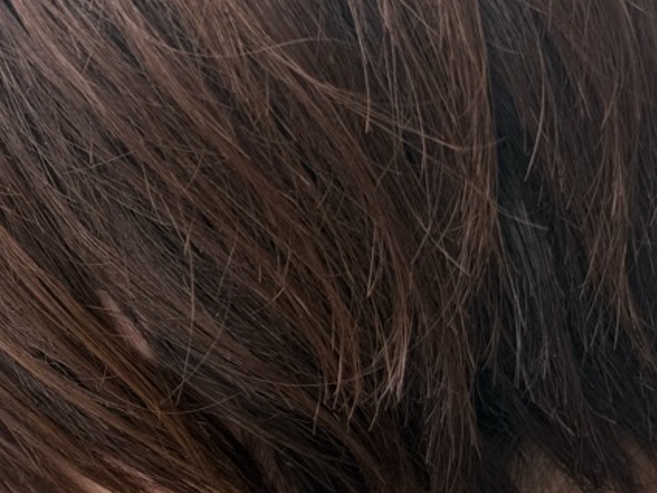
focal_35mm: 68
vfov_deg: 21.4
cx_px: -160
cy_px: 381
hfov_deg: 25.3
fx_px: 1291
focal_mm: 6.76
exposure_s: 1/1091
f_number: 1.78
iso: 80
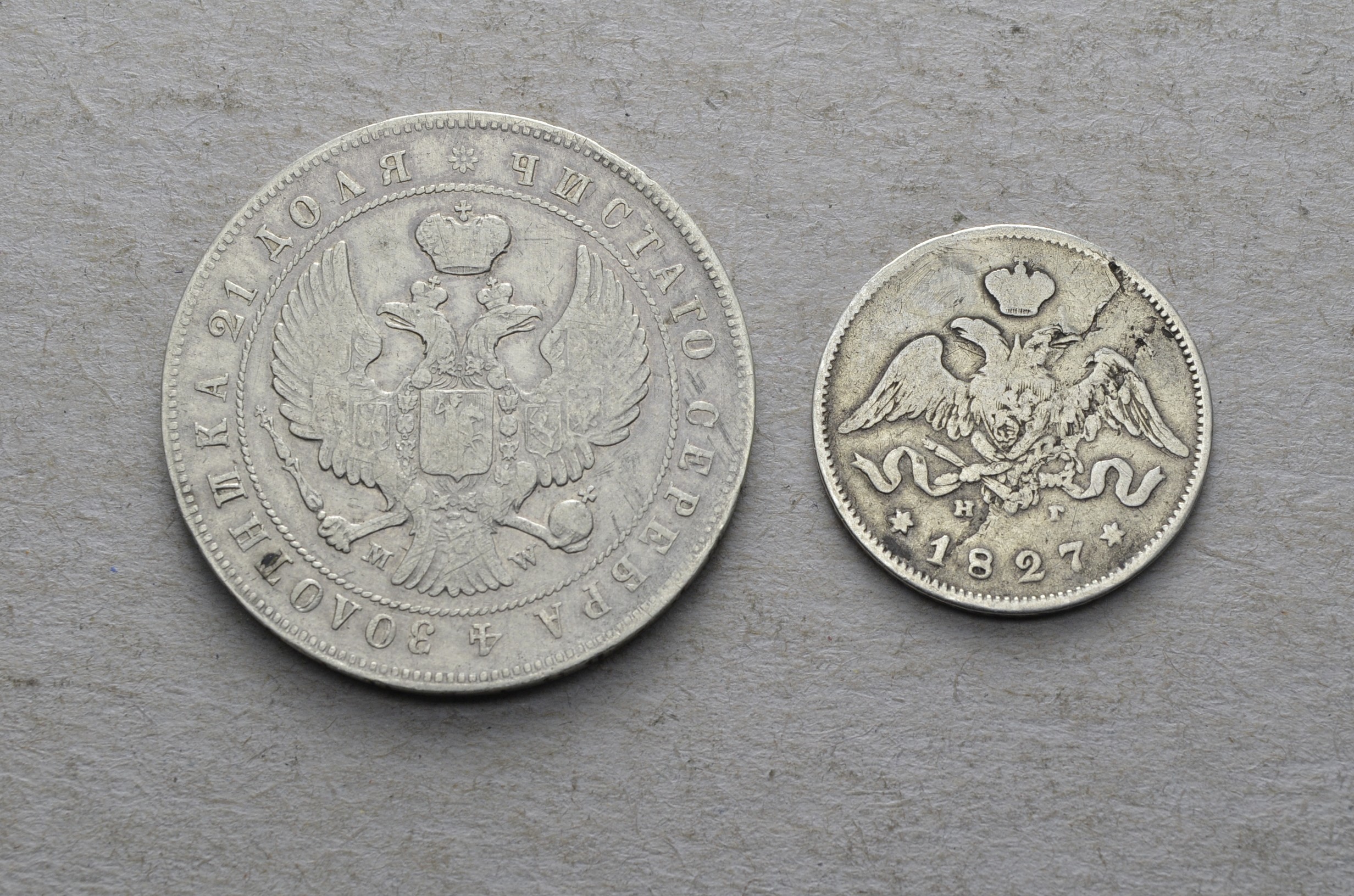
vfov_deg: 16.5
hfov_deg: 24.7
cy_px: 448
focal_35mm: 82
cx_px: 677
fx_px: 3096
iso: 400
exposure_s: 1/250
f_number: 14
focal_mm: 55
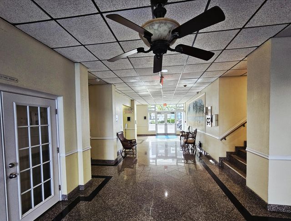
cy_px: 110
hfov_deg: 105.9
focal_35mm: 13
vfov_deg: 90.4
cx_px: 146
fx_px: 110
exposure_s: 1/60.2
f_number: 2.2
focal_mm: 2.2
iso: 250
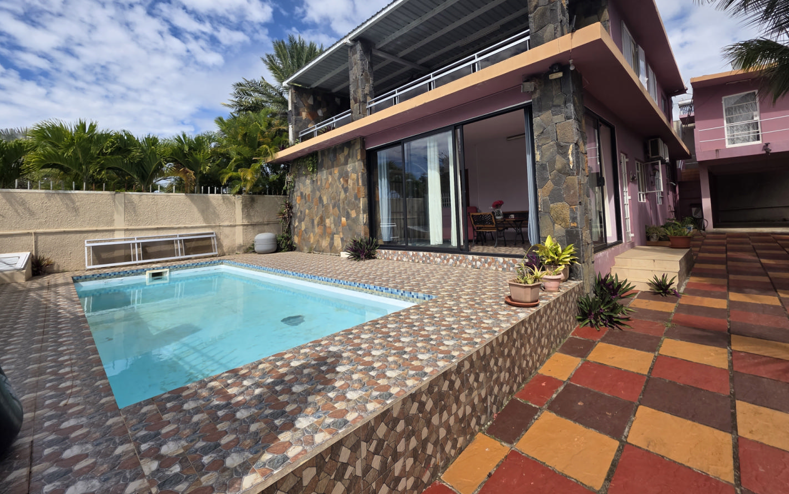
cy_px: 204
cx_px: 400
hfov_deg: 105.3
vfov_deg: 78.0
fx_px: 301
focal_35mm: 14
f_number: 1.9
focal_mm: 2.2
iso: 40
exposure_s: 1/2346
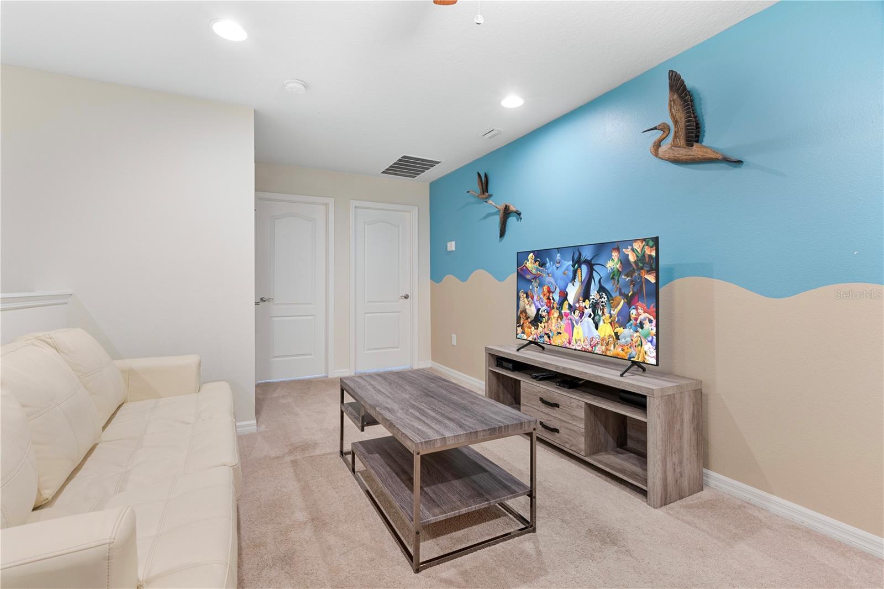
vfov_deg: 73.7
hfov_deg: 96.7
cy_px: 294
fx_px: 393
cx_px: 442
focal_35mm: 16
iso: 500
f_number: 8
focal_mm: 16
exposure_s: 1.6
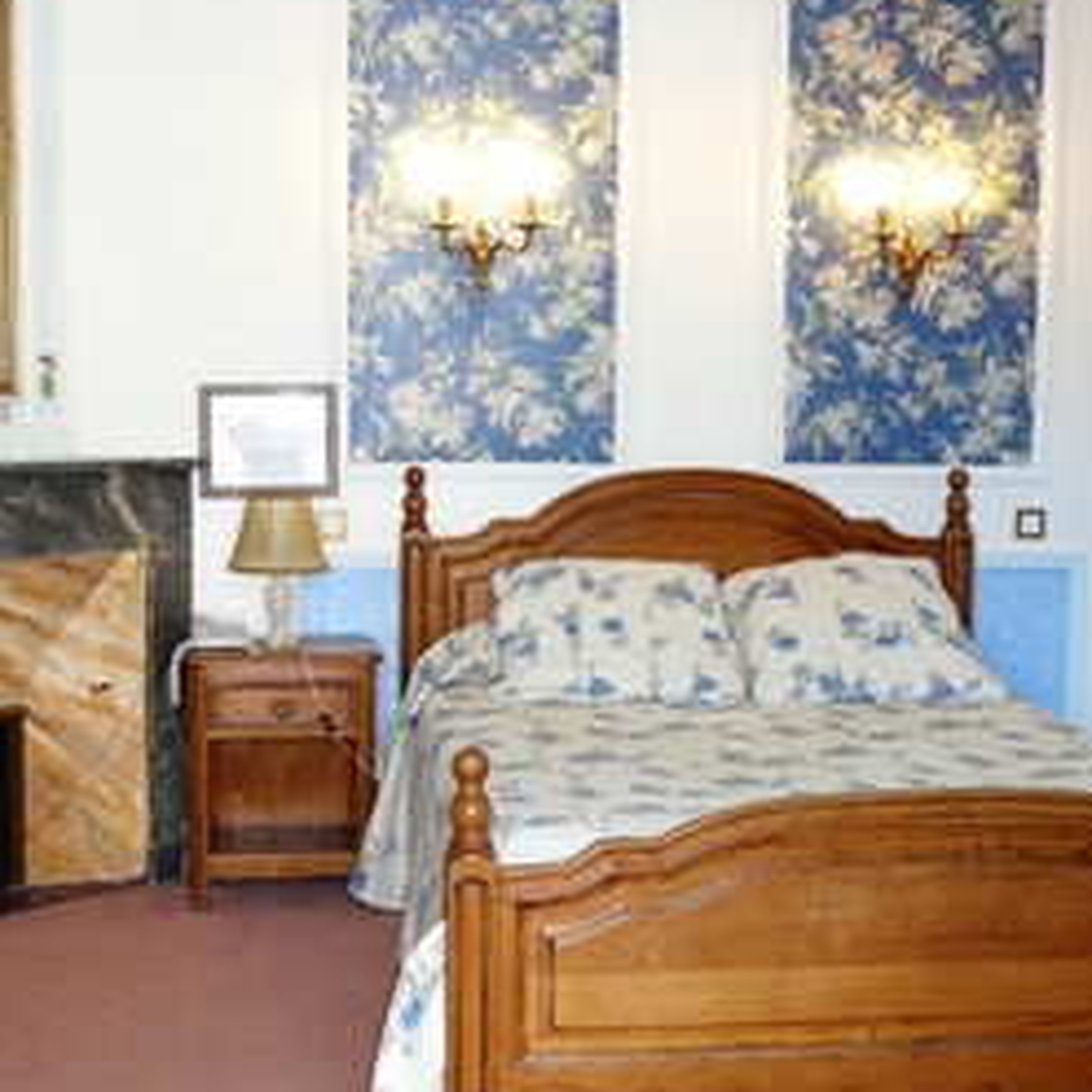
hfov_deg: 33.3
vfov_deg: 33.4
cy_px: 575
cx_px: 473
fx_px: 1820
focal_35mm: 51
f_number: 2.8
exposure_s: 1/30
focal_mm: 5.2
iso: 320
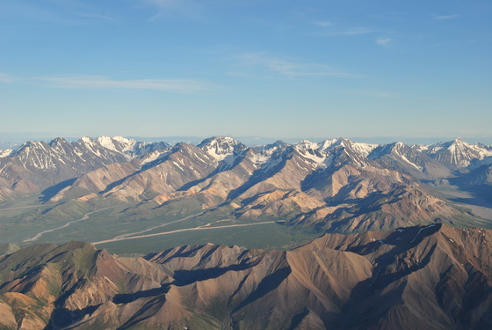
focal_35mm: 57
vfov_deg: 23.9
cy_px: 165
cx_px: 246
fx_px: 780
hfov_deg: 35.0
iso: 140
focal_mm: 38
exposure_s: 1/250
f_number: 10
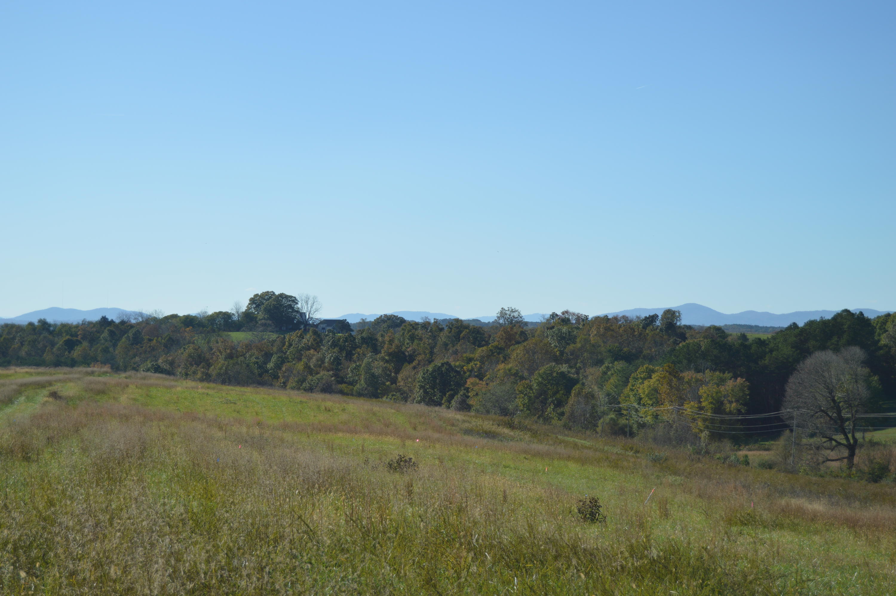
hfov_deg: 29.9
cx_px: 448
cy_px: 298
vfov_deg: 20.1
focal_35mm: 68
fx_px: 1678
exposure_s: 1/800
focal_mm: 45
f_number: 5.3
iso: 100
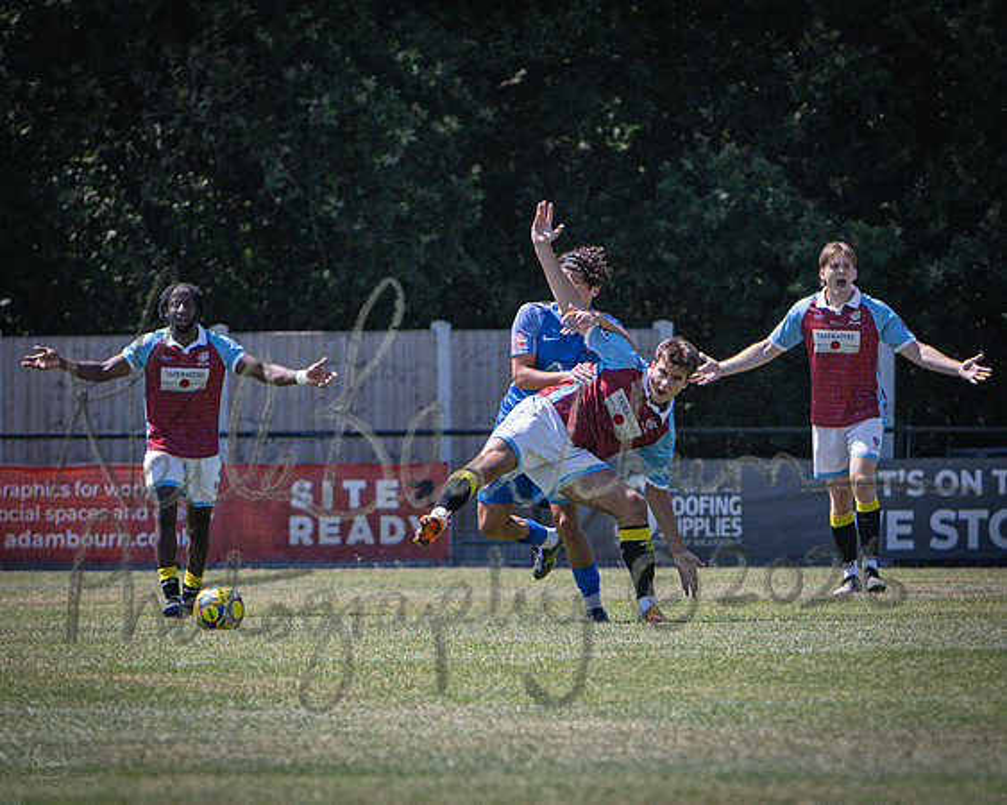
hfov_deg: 2.4
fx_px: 23934
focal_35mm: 803
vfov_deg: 1.9
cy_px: 625
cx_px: 425
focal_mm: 300
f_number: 4
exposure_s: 1/2500
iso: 400
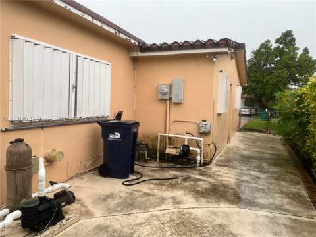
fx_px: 237
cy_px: 118
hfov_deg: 67.3
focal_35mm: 26
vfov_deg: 53.1
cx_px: 158
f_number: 1.6
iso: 50
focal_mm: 5.1
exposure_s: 1/121
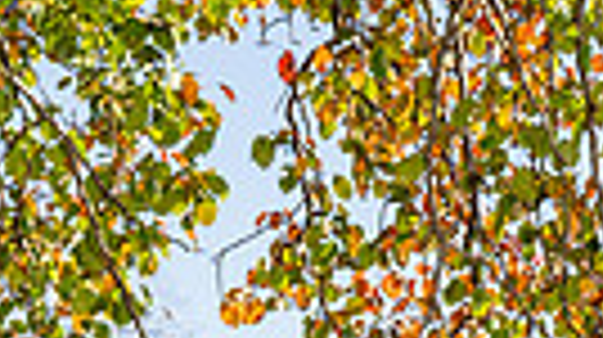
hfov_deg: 17.4
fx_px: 1964
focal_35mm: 123
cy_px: 919
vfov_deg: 8.6
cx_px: 360
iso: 100
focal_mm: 35
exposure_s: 1/250
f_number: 4
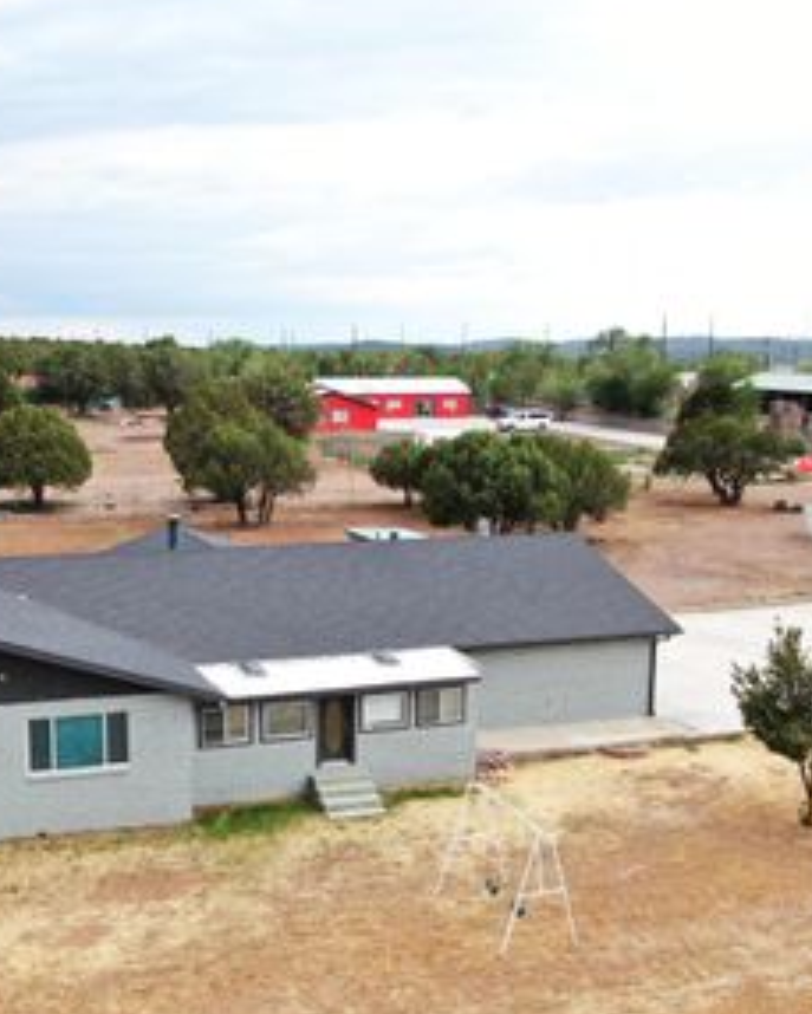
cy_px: 562
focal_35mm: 41
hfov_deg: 36.1
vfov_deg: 44.7
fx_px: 1231
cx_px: 266
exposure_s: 1/240
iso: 110
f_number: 2.8
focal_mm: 4.39
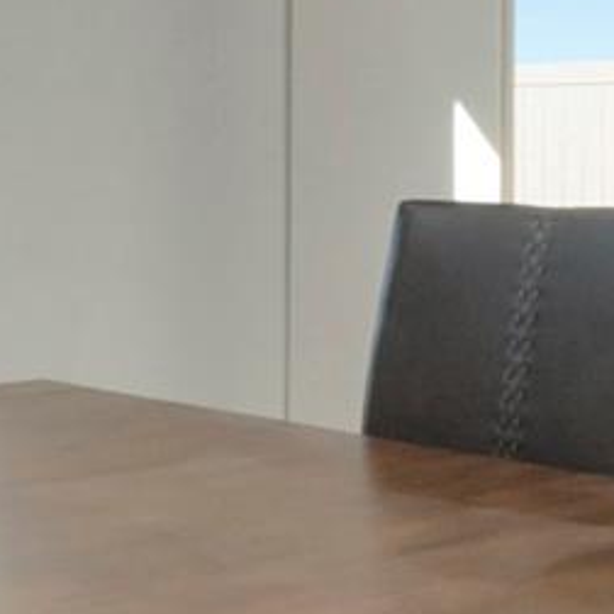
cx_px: -27
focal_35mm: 81
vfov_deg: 21.2
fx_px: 1625
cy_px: 139
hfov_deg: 20.6
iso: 800
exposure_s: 1/200
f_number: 14
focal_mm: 10
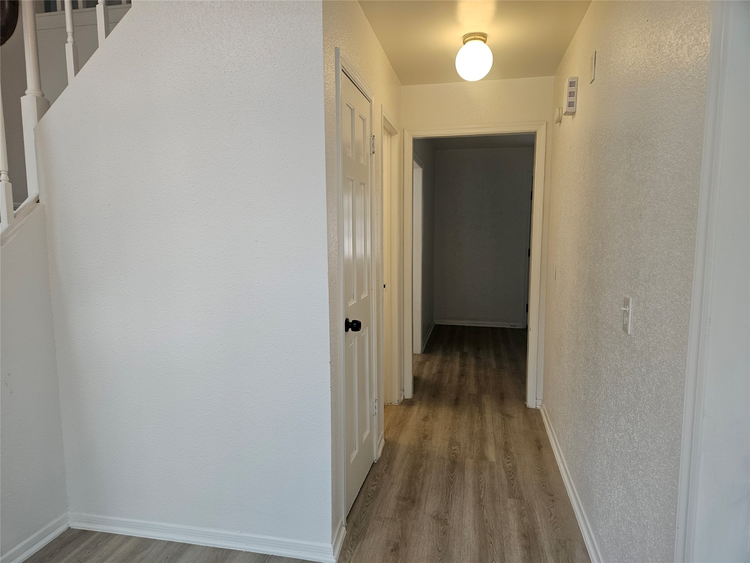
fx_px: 498
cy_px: 282
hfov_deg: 73.9
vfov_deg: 58.9
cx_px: 375
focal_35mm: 23
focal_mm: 5.4
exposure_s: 1/120
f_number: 1.8
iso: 160
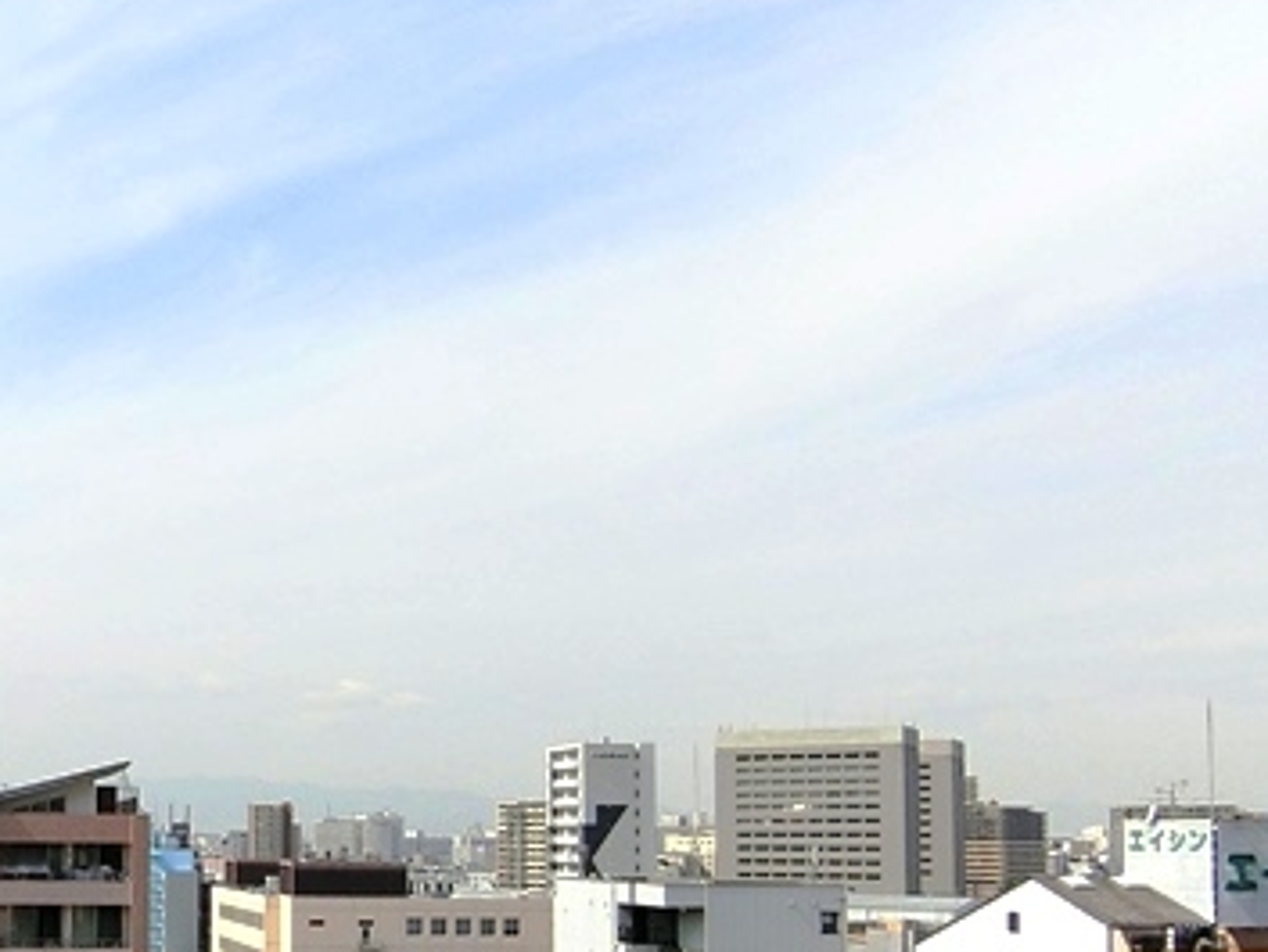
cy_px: 794
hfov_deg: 38.7
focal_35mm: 43
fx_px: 1576
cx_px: -11
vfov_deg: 32.5
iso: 320
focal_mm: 4.06
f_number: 6.9
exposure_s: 1/1000
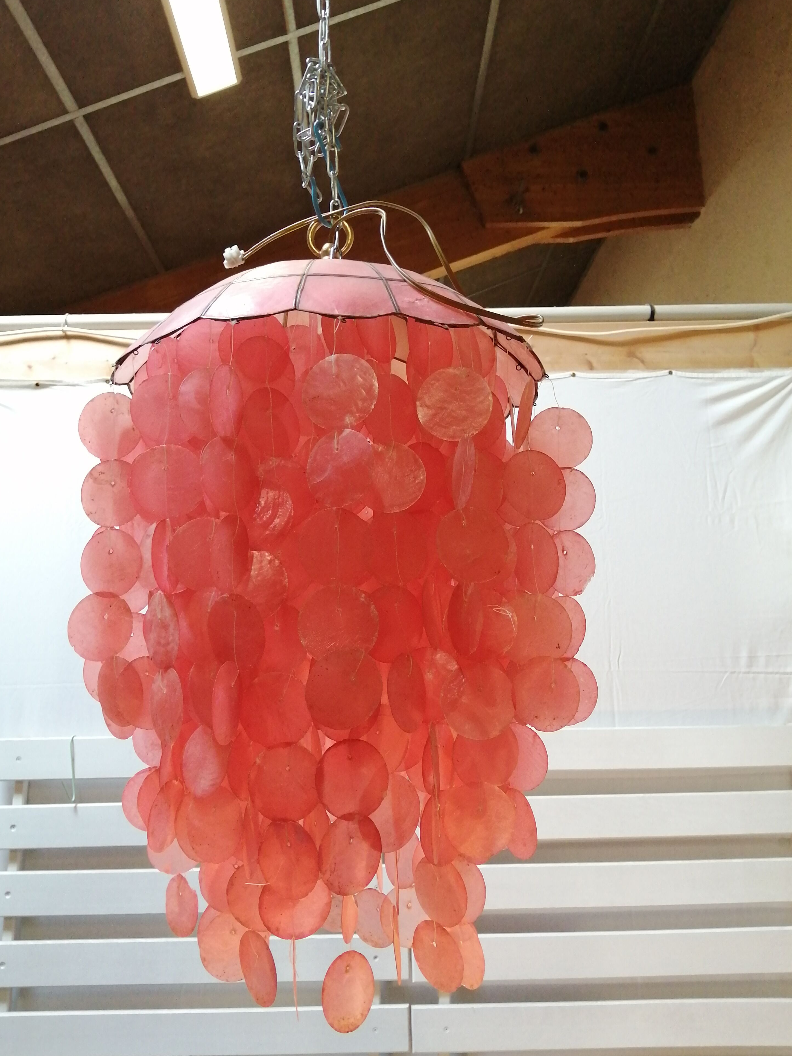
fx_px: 854
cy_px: 535
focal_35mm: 28
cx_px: 370
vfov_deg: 63.4
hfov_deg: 49.7
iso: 160
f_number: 1.8
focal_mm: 3.46
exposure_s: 1/33.3
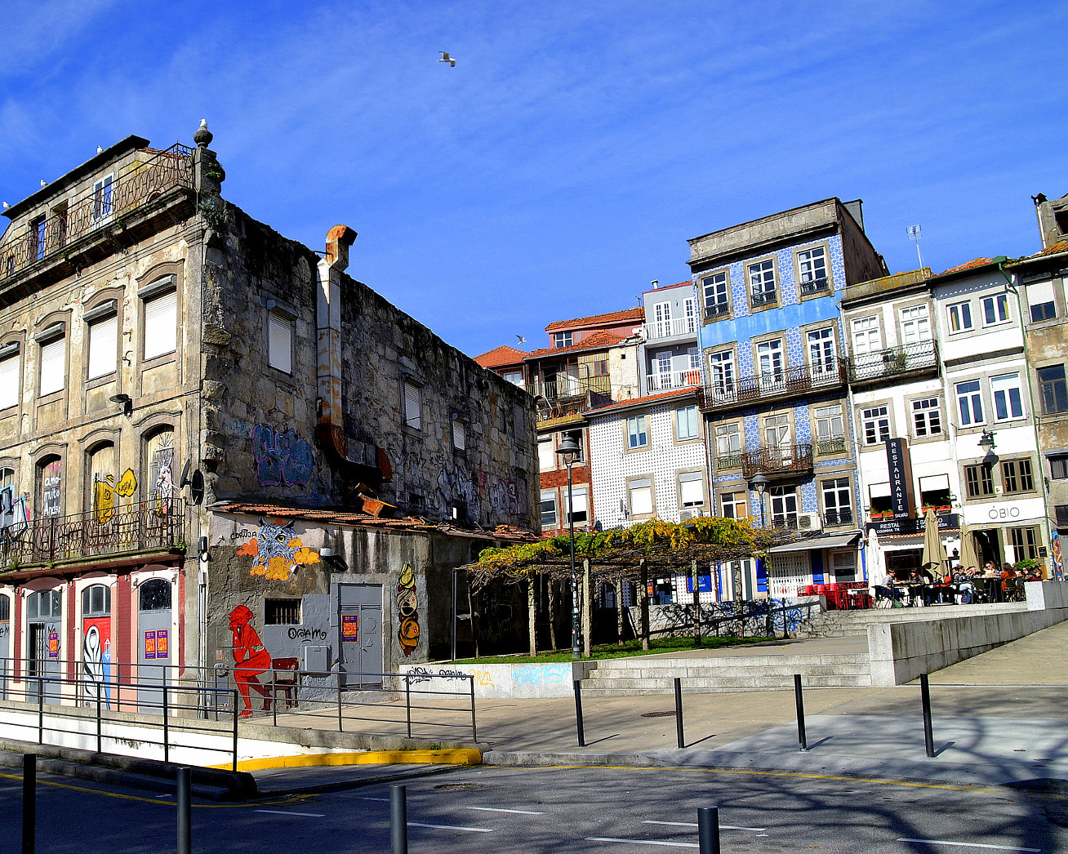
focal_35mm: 31
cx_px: 435
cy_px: 434
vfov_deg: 47.1
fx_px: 980
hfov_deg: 56.8
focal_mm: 18
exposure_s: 1/200
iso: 100
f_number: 9
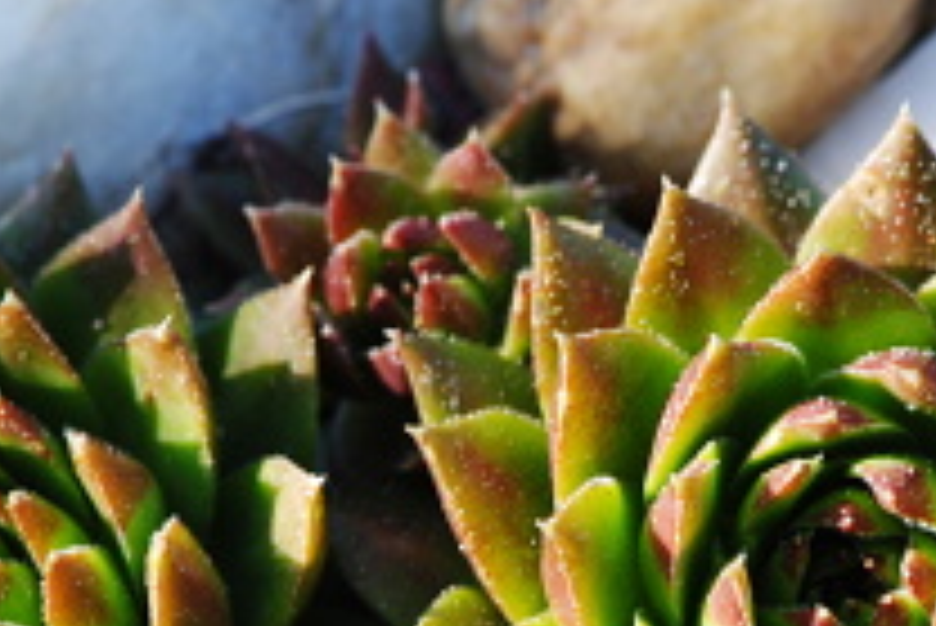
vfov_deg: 4.7
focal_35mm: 294
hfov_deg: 7.0
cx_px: 882
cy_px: 466
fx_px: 7653
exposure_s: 1/80
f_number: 9
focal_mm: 85
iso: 200
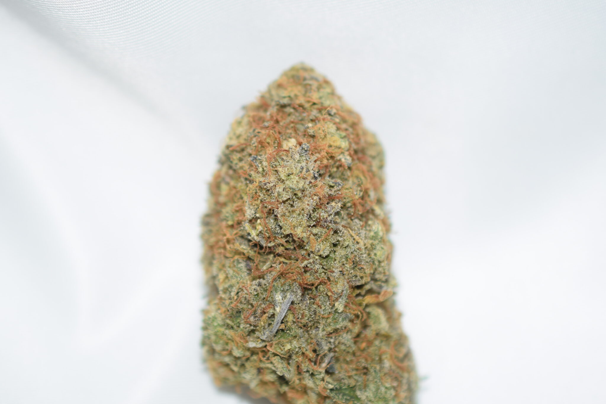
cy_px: 250
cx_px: 327
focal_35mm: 75
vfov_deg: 18.2
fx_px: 1263
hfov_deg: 27.0
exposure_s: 1/60
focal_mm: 40
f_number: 3.2
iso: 100
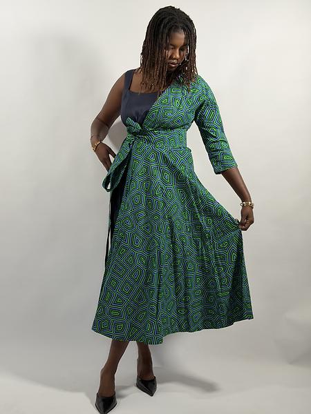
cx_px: 156
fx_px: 575
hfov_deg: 30.3
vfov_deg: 39.7
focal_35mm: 48
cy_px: 207
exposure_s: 1/100
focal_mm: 6.76
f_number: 1.78
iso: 100
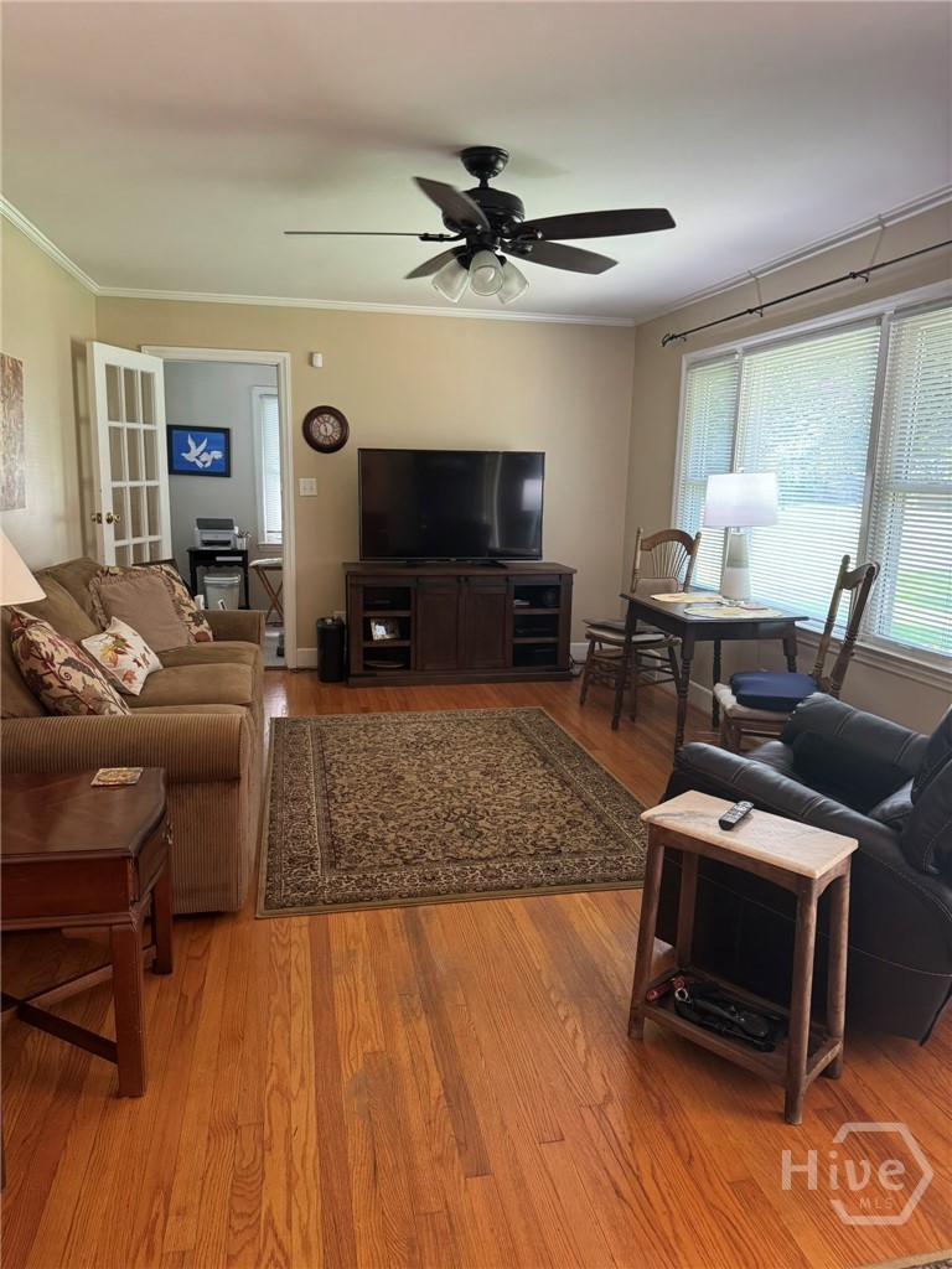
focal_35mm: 24
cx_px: 476
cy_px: 634
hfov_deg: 56.8
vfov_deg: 71.6
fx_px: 880
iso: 320
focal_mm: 6.76
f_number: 1.78
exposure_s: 1/60
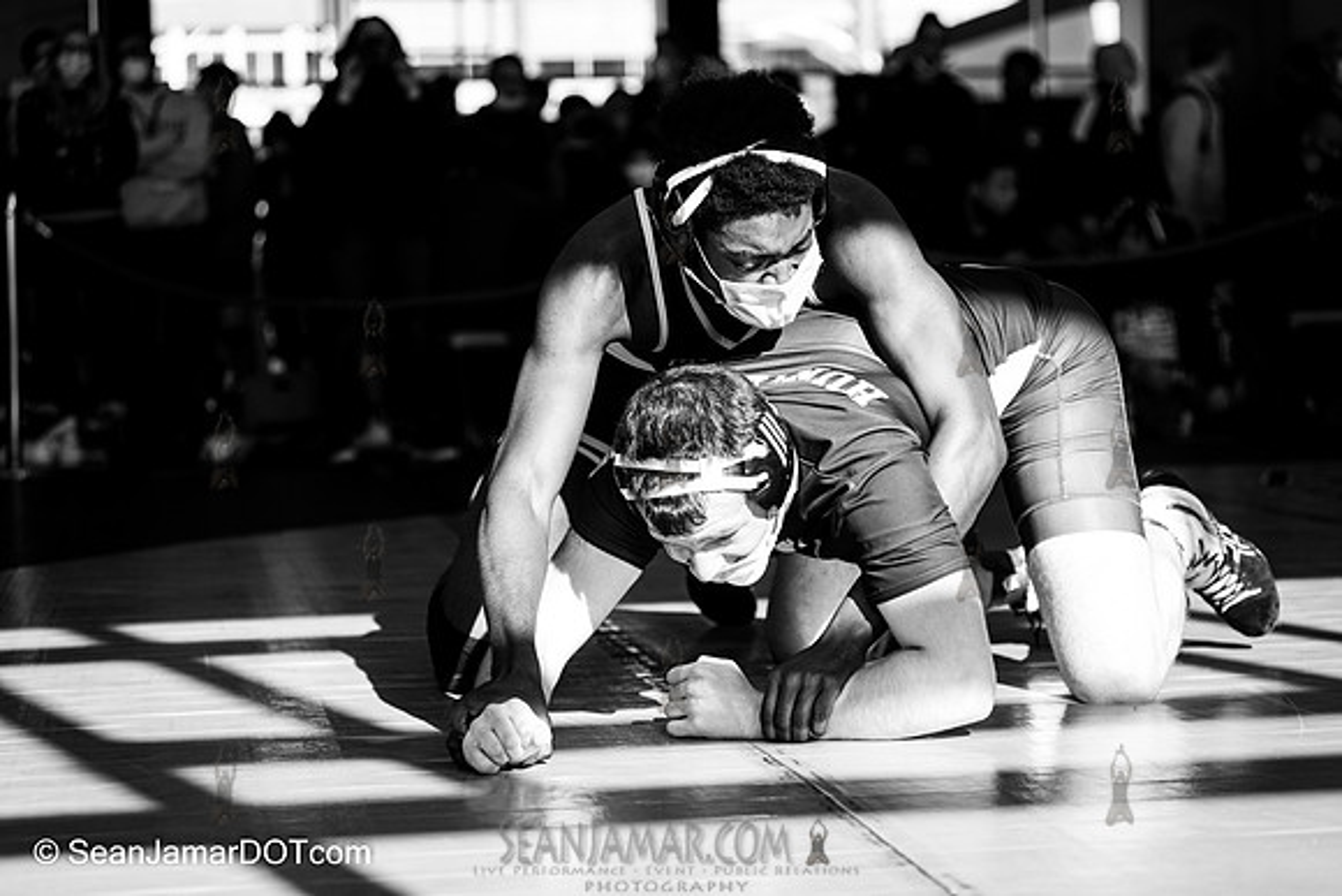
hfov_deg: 25.4
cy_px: 448
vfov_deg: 17.1
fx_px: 2983
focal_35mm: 80
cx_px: 671
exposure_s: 1/1250
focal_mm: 80
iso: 400
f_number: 3.5
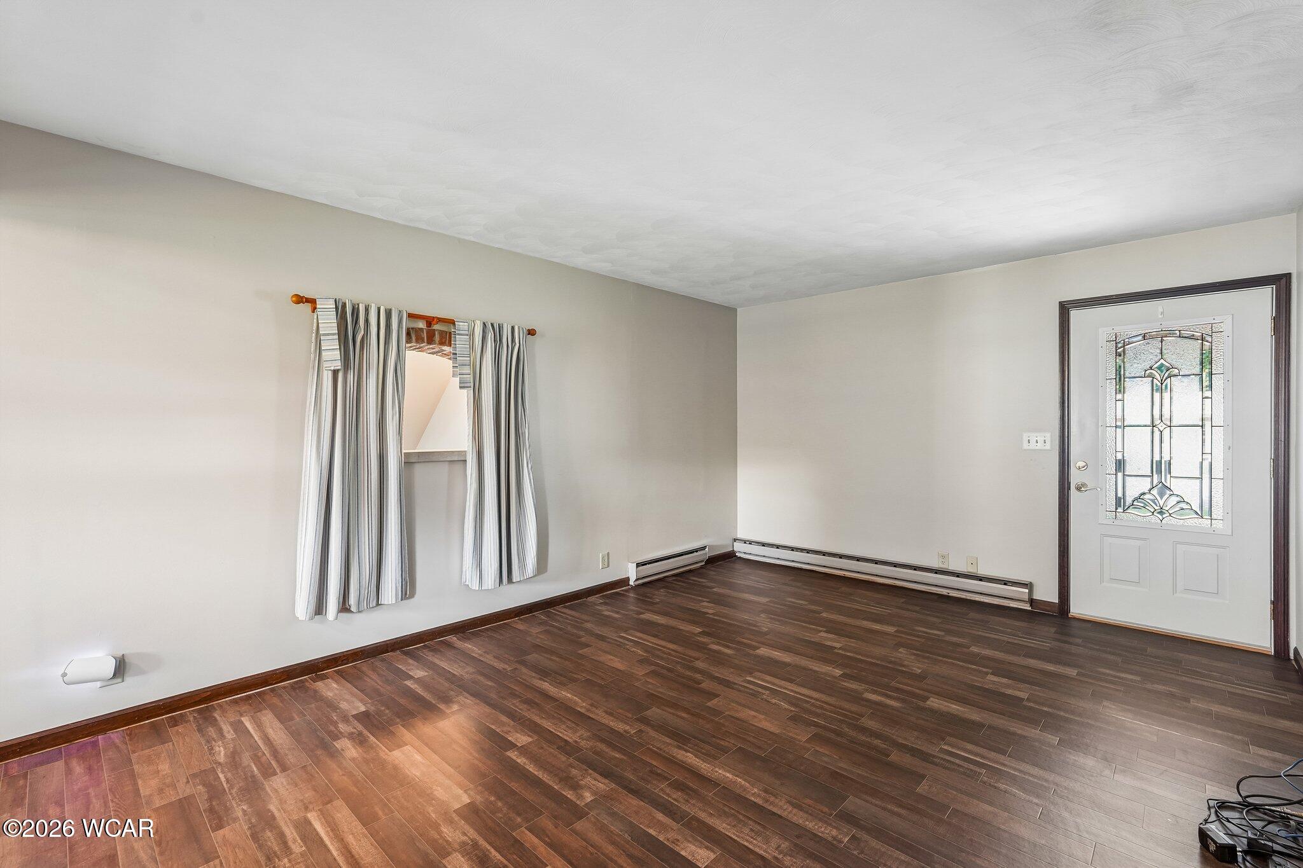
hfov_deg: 96.7
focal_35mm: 16
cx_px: 652
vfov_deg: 73.7
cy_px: 434
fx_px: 579
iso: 400
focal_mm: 16
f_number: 8
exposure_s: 1/4
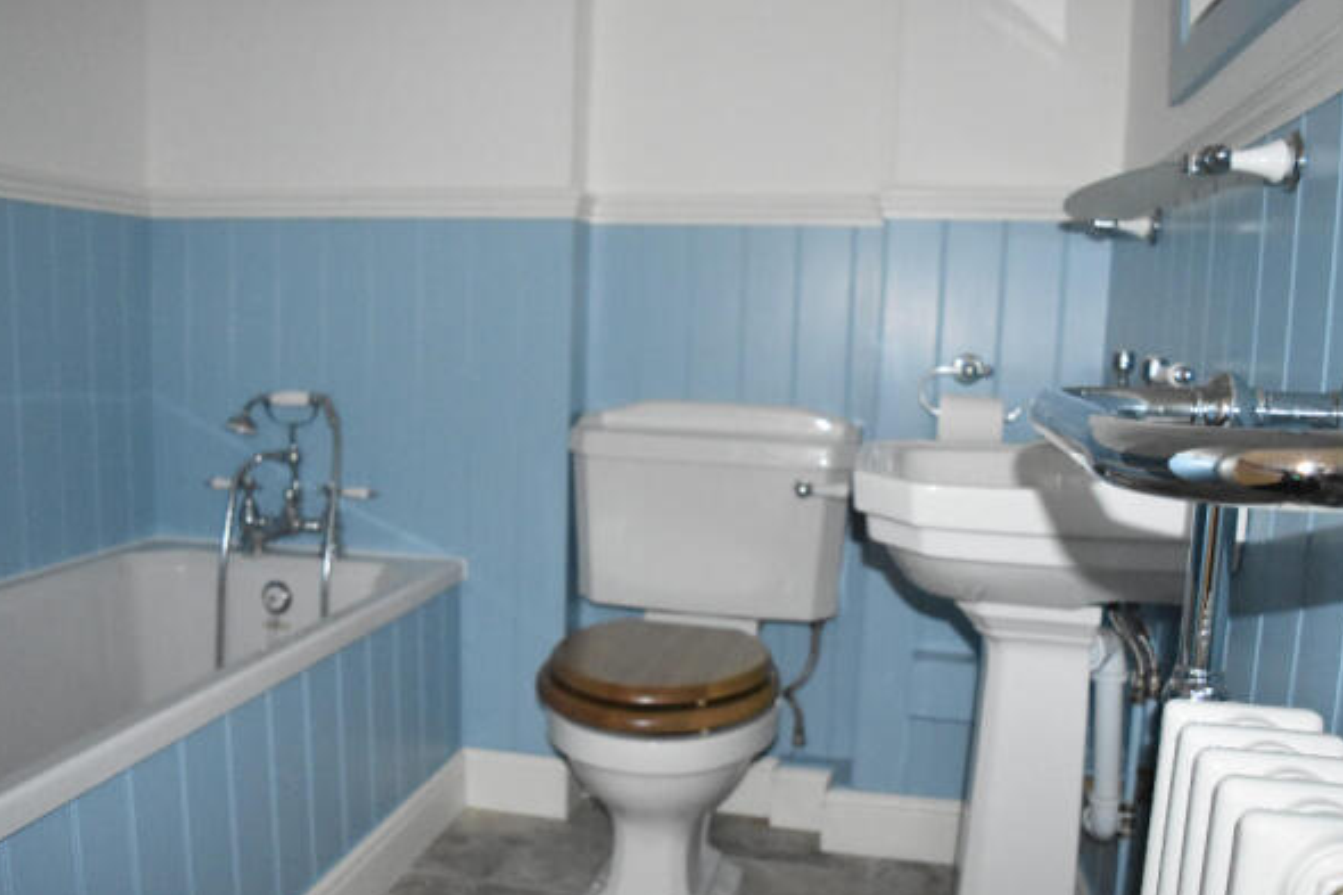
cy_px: 477
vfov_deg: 43.6
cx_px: 643
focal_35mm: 30
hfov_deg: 61.9
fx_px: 1119
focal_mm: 18
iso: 3600
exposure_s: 1/60
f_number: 3.5
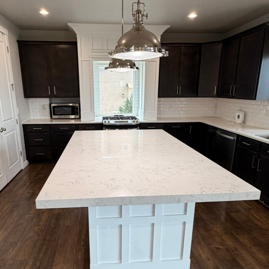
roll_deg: +0.5
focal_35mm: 26
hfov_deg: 60.7
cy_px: 155
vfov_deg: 60.7
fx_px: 229
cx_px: 118
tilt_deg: -14.8
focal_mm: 2.22
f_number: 2.2
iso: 160
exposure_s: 1/120
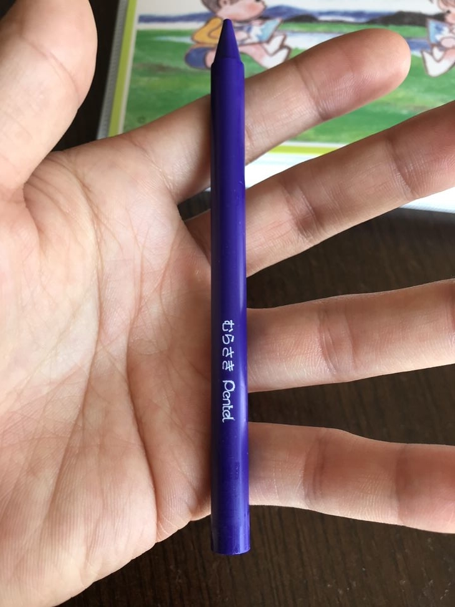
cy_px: 304
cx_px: 228
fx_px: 491
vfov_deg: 63.4
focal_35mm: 28
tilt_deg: -69.1
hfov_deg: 49.8
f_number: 1.8
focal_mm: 3.99
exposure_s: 1/60
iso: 25
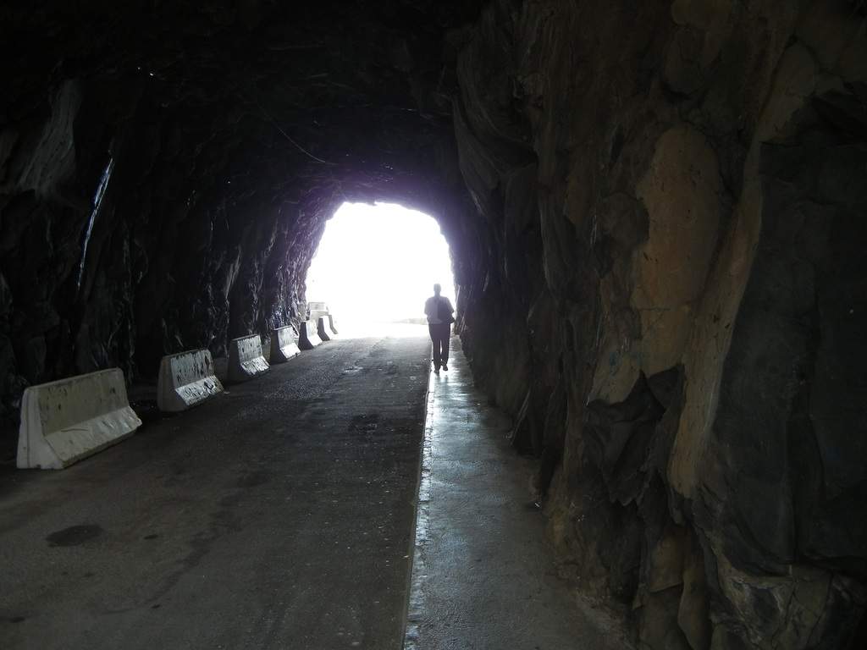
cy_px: 325
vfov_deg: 46.8
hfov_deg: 60.0
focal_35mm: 30
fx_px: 751
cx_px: 434
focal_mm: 5.4
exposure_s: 1/69.3
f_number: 3.5
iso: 160
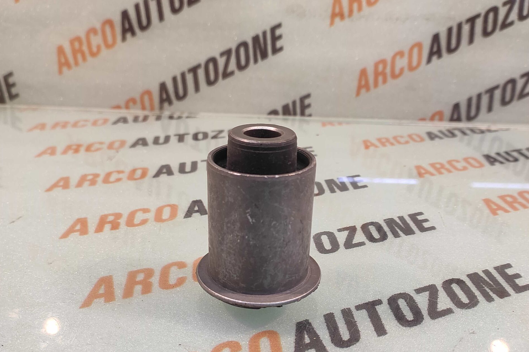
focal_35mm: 24
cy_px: 237
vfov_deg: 52.0
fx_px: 353
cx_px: 263
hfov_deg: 73.8
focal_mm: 4.74
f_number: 1.79
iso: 201
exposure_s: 1/33
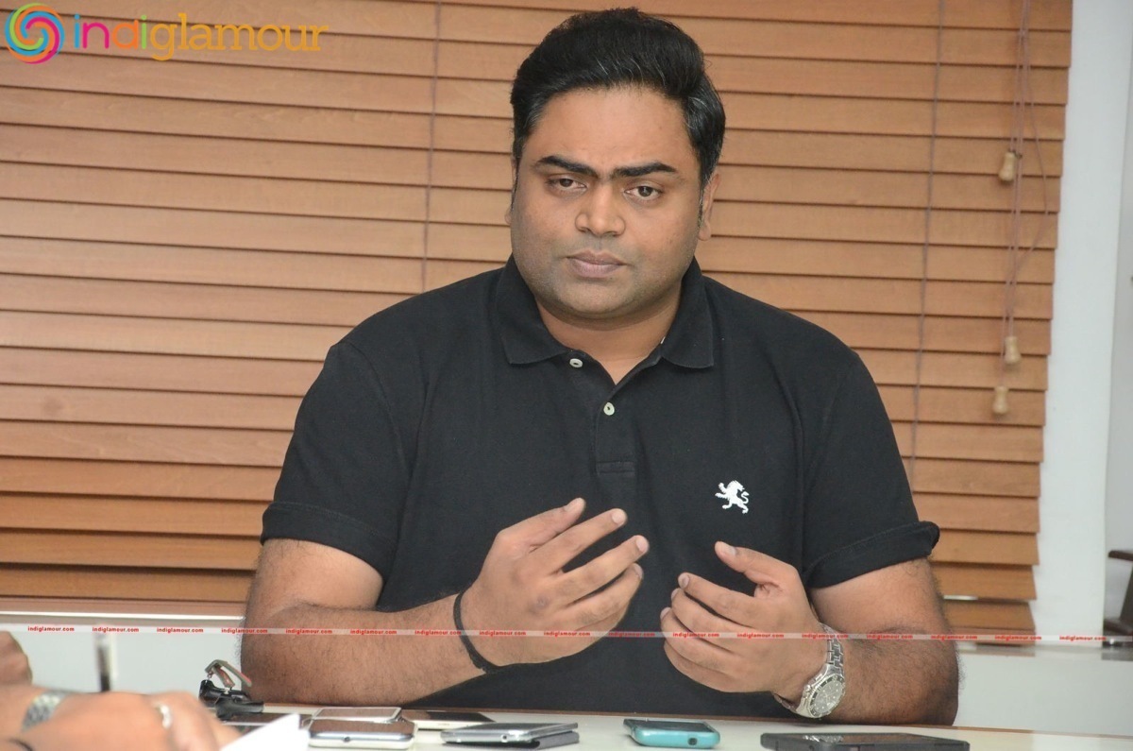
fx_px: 4947
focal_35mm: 158
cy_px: 376
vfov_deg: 8.7
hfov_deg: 13.1
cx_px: 566
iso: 4000
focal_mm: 105
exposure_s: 1/125
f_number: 6.3
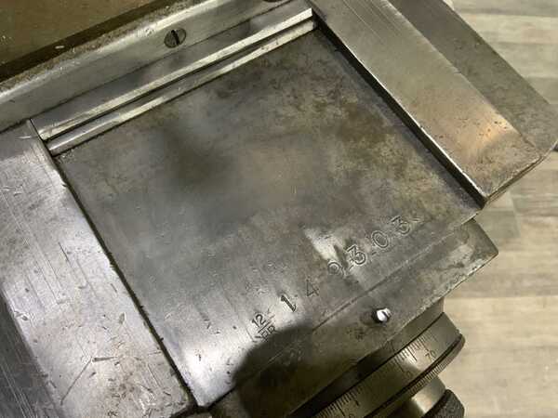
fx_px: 467
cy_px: 209
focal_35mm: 29
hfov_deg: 61.7
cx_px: 279
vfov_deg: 48.2
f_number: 1.8
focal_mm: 3
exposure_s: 1/60
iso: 200
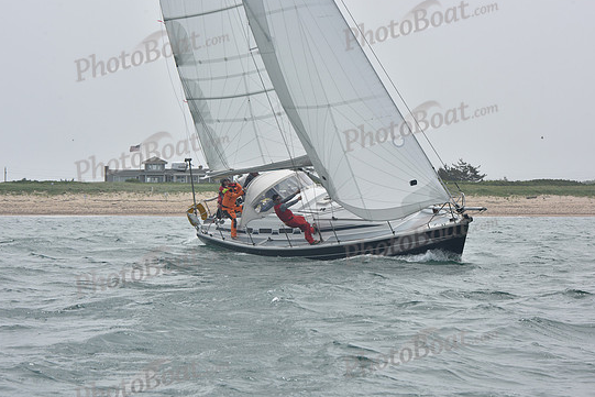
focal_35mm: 105
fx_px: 1736
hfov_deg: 19.5
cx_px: 287
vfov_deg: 13.0
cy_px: 196
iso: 250
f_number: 13
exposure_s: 1/800
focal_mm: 98
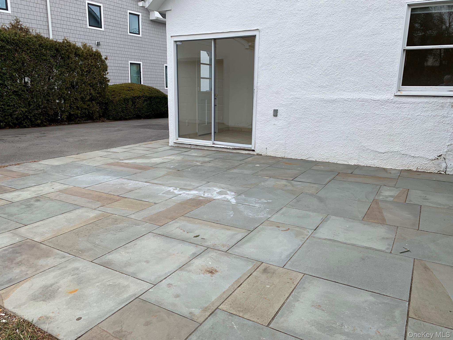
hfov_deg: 67.3
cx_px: 226
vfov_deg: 53.1
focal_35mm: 26
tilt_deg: -12.7
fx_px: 340
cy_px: 170
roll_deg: -0.8
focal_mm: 4.25
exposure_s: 1/894
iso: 25
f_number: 1.8
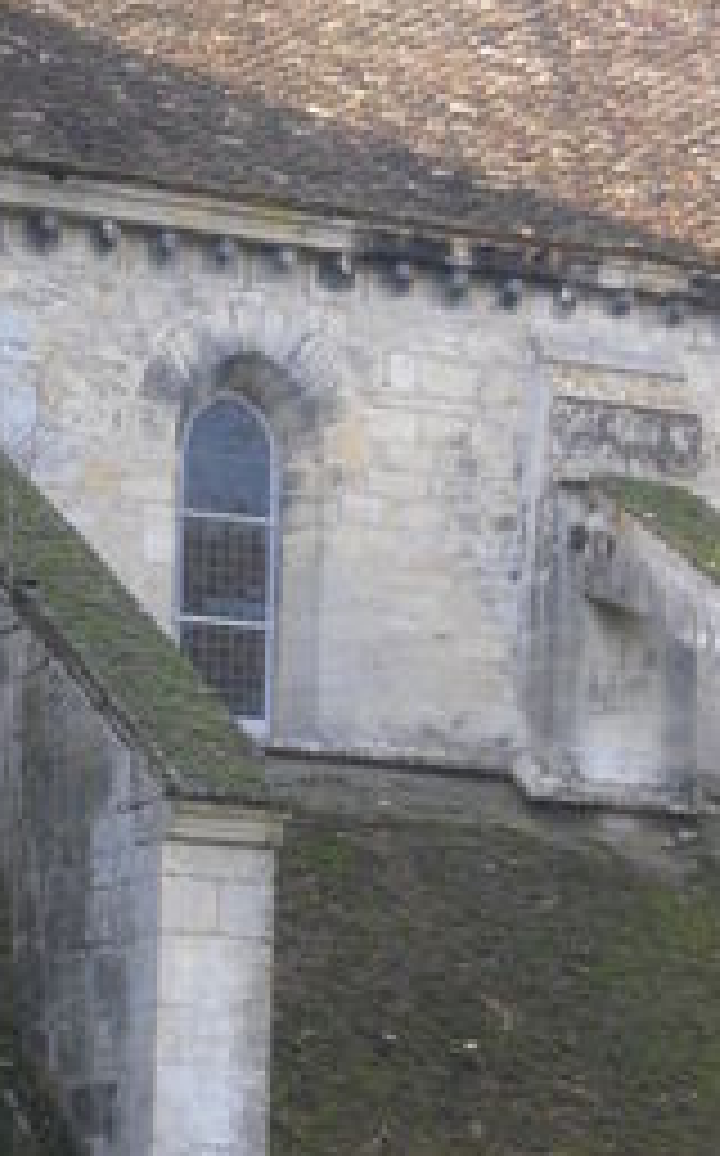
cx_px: 400
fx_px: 4943
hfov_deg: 8.3
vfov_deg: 13.3
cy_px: 639
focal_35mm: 157
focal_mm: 15.81
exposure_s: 1/125
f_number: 5.4
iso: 200
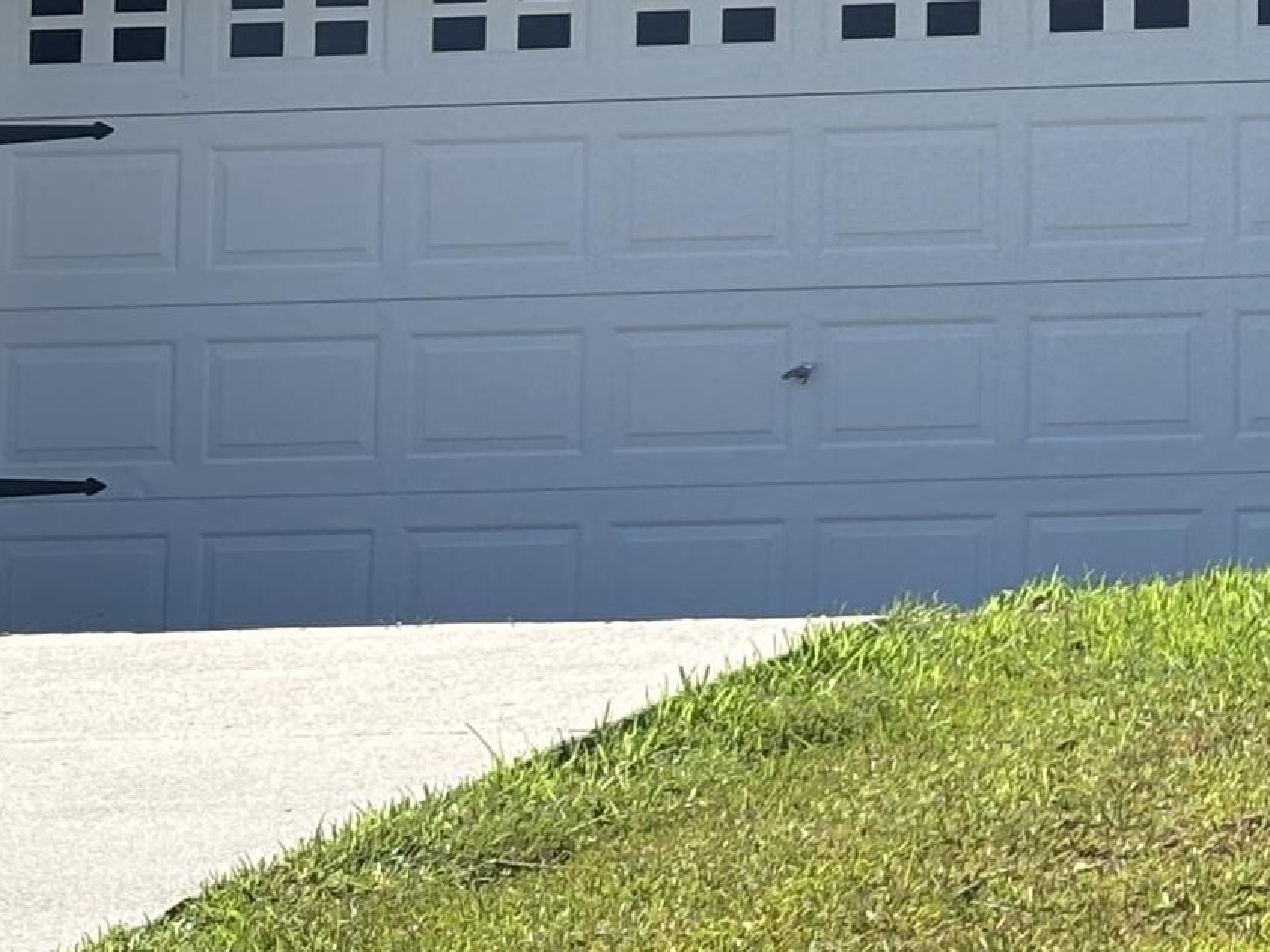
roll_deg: +0.1
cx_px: 1770
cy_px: -48
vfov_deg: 8.0
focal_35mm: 185
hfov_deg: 10.4
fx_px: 6786
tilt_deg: +8.4
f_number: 1.6
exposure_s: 1/1949
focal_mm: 5.96
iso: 32
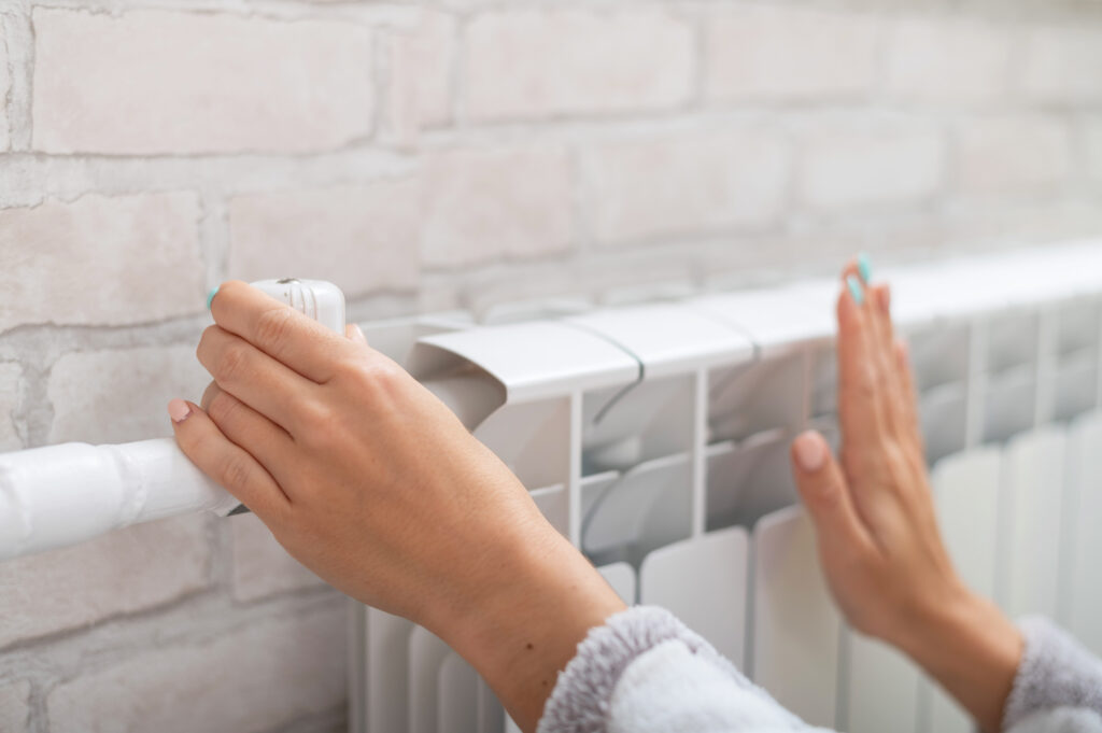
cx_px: 551
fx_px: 1529
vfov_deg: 26.9
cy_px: 366
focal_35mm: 50
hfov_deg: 39.6
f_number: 2.8
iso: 50
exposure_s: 1/160
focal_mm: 50
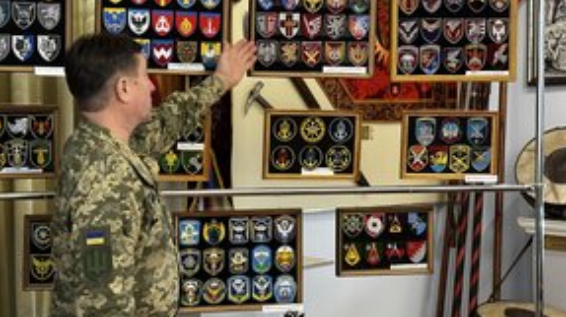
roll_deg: +0.1
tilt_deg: -0.9
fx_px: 1095
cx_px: 176
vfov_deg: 16.5
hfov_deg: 28.7
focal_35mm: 73
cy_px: 134
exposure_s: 1/33
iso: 320
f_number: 1.78
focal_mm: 6.86
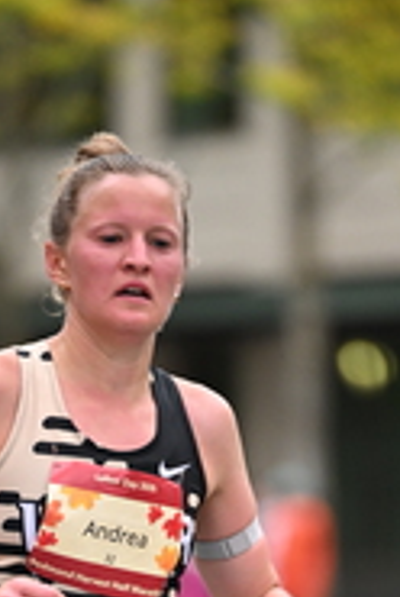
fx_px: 9862
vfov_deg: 3.5
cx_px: 108
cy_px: 810
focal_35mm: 594
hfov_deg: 2.3
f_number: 2.8
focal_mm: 200
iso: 1600
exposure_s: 1/1250
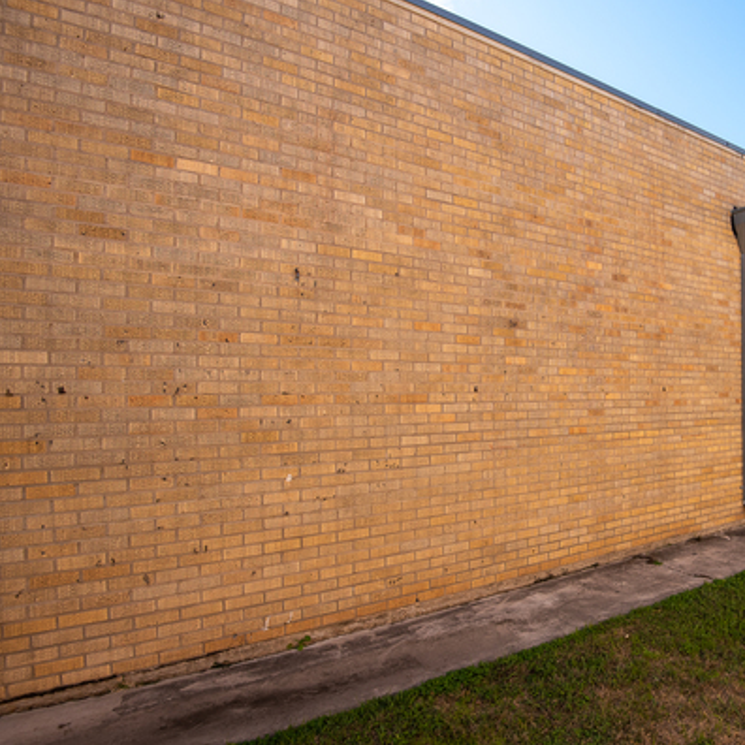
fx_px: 536
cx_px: 581
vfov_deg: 69.6
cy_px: 392
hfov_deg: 64.3
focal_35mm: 22
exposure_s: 1/800
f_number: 6.3
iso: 400
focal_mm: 16
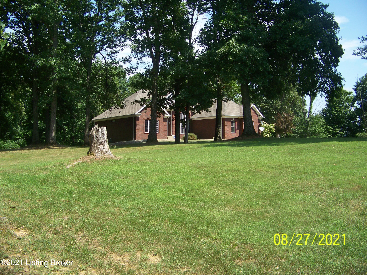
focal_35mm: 36
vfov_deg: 39.7
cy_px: 138
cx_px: 184
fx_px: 382
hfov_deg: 51.4
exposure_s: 1/500
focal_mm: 5.85
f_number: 2.8
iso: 64
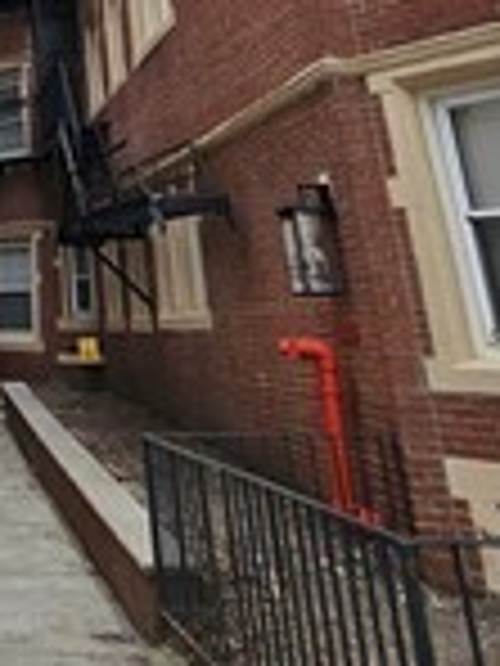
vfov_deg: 35.4
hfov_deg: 28.3
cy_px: -99
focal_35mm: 44
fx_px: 847
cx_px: -110
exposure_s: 1/604
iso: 50
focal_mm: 2.2
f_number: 2.2
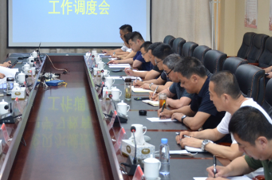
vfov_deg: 15.7
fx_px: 648
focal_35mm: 86
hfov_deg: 23.6
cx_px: 90
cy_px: 37
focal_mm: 32
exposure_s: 1/60
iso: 800
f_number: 4
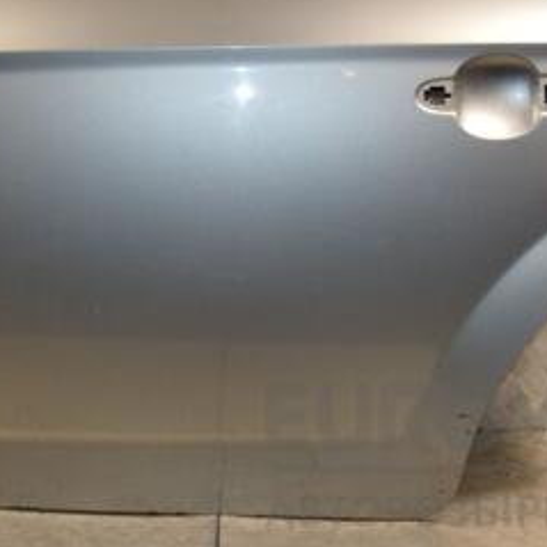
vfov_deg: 25.3
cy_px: 112
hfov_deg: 25.7
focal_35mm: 67
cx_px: 222
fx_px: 1199
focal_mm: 21
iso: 800
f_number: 9
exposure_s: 1/200
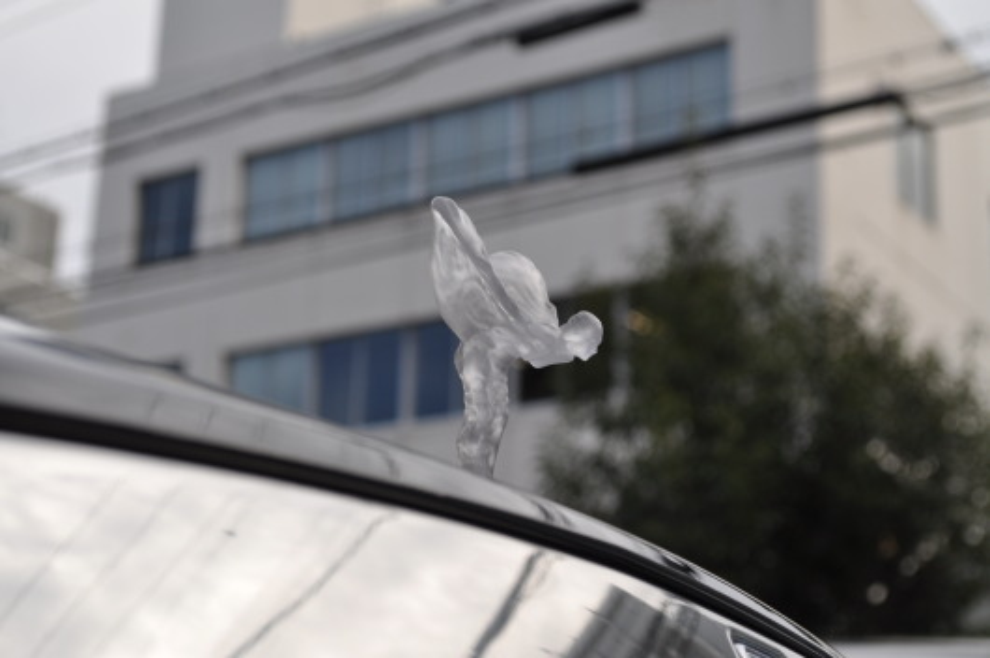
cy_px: 329
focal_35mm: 72
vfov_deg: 18.9
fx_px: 1978
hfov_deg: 28.1
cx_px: 495
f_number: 8
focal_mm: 48
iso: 200
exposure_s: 1/250
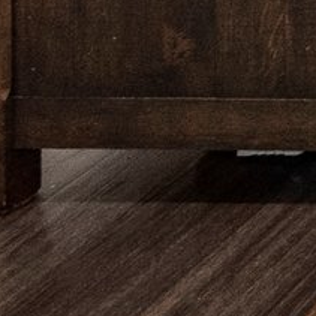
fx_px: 1281
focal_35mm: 124
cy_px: -616
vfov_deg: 10.4
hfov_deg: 8.4
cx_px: 1216
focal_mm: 10
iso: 640
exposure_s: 1/30
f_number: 6.3
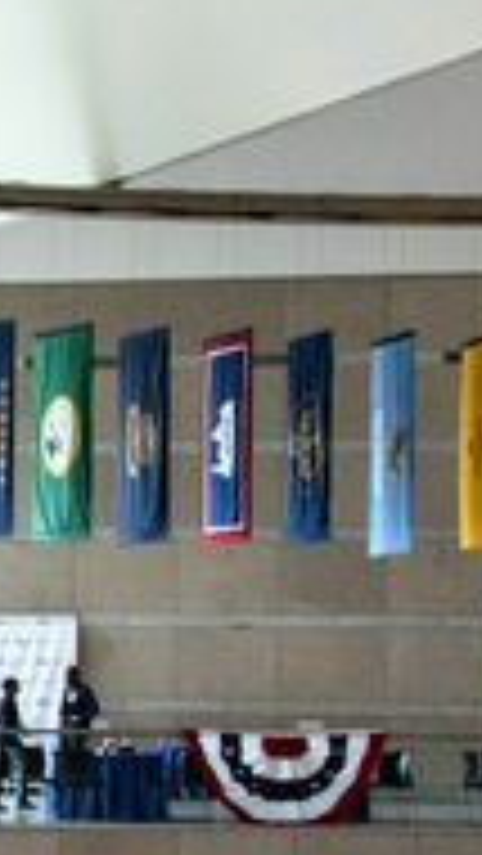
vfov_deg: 14.9
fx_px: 3246
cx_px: -685
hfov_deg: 7.9
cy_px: 662
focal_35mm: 143
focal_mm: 24
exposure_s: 1/200
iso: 2500
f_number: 5.6
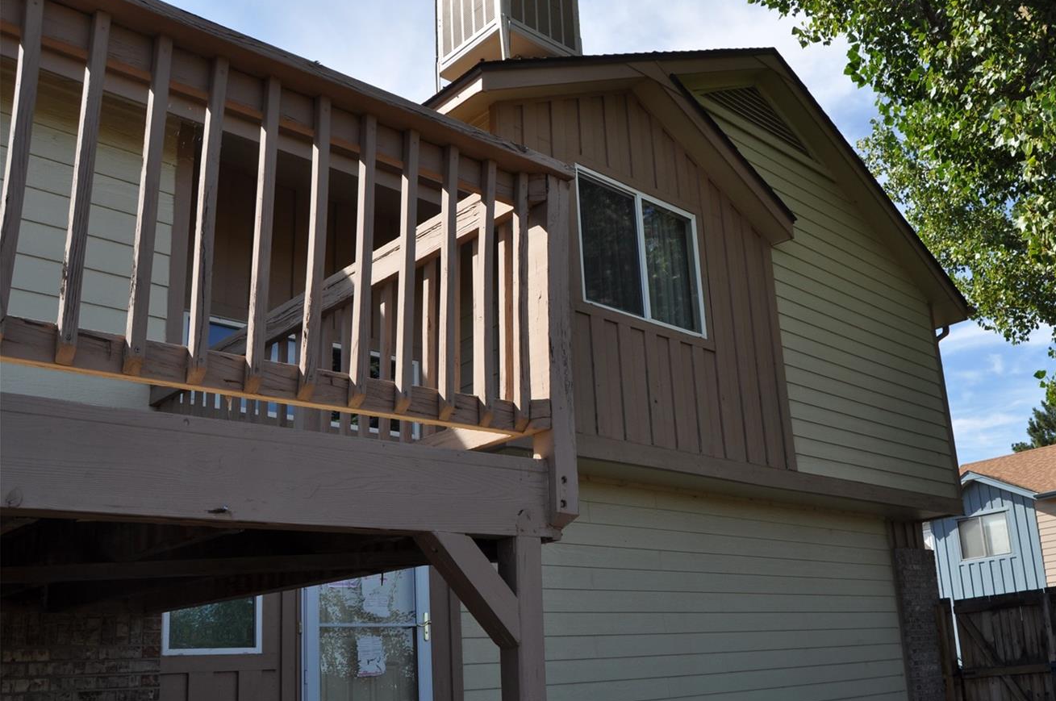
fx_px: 967
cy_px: 409
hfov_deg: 56.8
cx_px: 645
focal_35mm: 33
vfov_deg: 39.7
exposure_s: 1/250
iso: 200
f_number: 8
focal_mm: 18
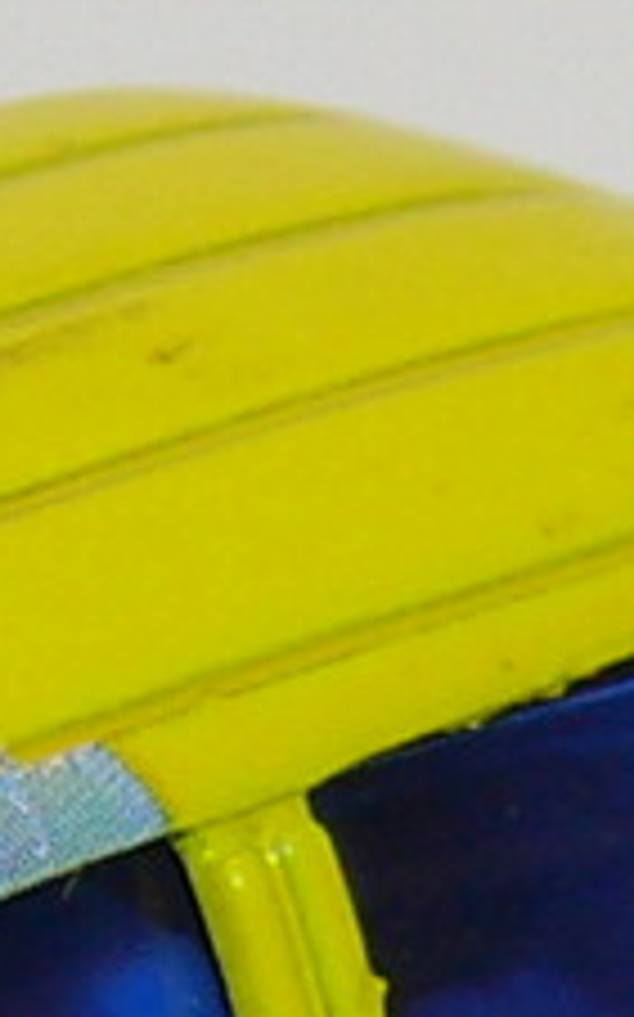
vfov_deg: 2.7
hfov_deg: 1.7
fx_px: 21370
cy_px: 1444
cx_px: -459
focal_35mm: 772
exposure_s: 1/30
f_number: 4
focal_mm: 13.6
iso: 100
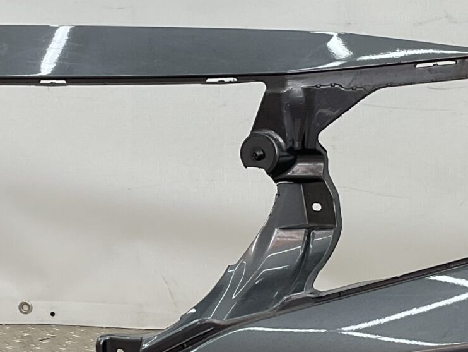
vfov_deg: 14.8
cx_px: 238
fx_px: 1352
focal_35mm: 100
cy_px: 233
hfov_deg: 19.6
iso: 16
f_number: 1.8
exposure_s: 1/104
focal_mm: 3
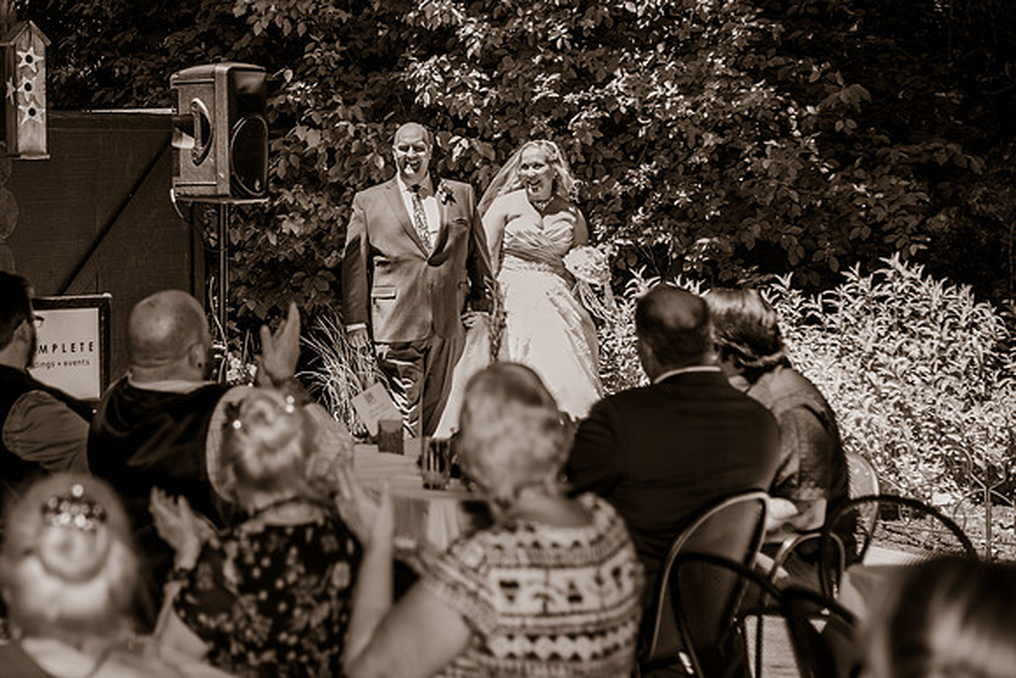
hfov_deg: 19.8
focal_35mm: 103
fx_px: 2907
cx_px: 330
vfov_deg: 13.3
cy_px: 223
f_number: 4
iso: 250
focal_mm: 75
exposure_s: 1/640
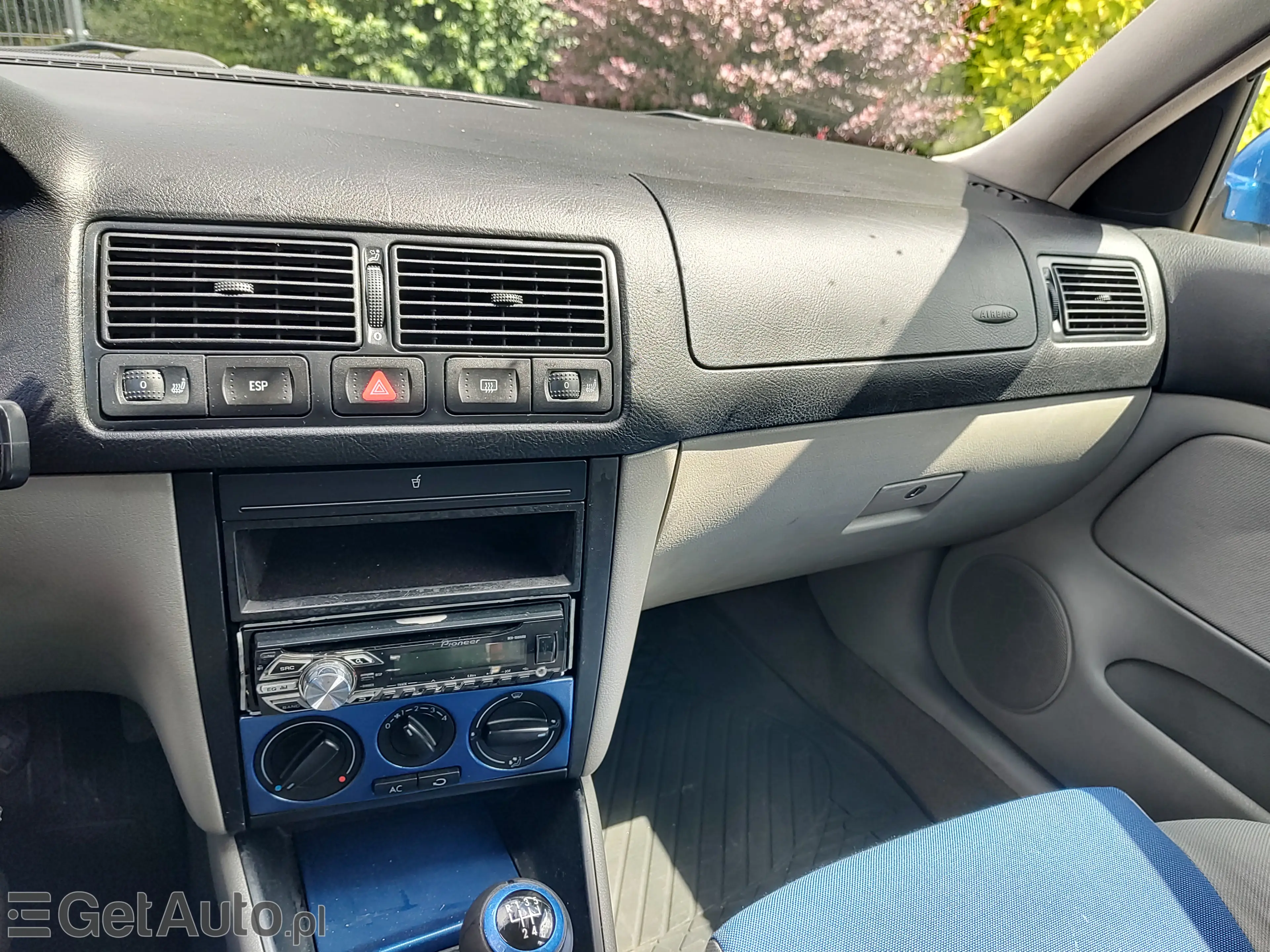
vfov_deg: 58.9
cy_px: 476
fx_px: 844
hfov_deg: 73.9
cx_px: 635
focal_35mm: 23
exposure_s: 1/268
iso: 100
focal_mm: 5.56
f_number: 1.8
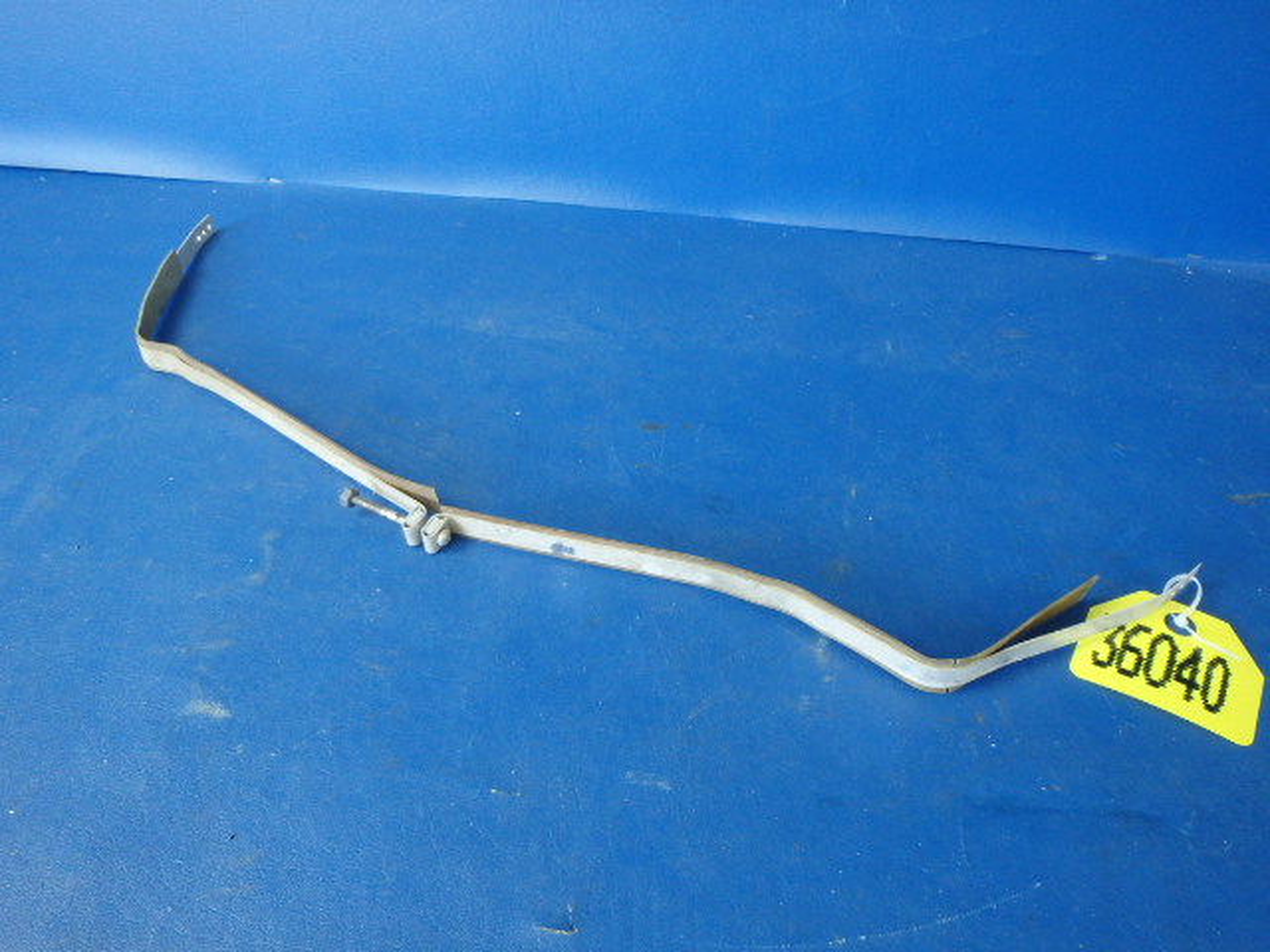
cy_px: 476
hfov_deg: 63.4
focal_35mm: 28
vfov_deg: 49.7
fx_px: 1027
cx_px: 635
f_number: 3.9
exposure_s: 1/30
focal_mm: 5
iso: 400
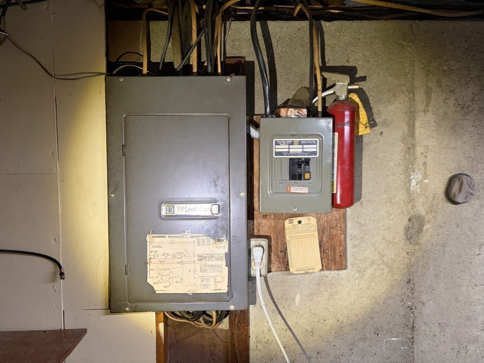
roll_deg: +0.6
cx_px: 242
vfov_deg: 53.1
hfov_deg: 67.3
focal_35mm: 26
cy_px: 182
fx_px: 364
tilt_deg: -1.5
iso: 250
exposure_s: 1/60
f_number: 1.6
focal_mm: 5.96
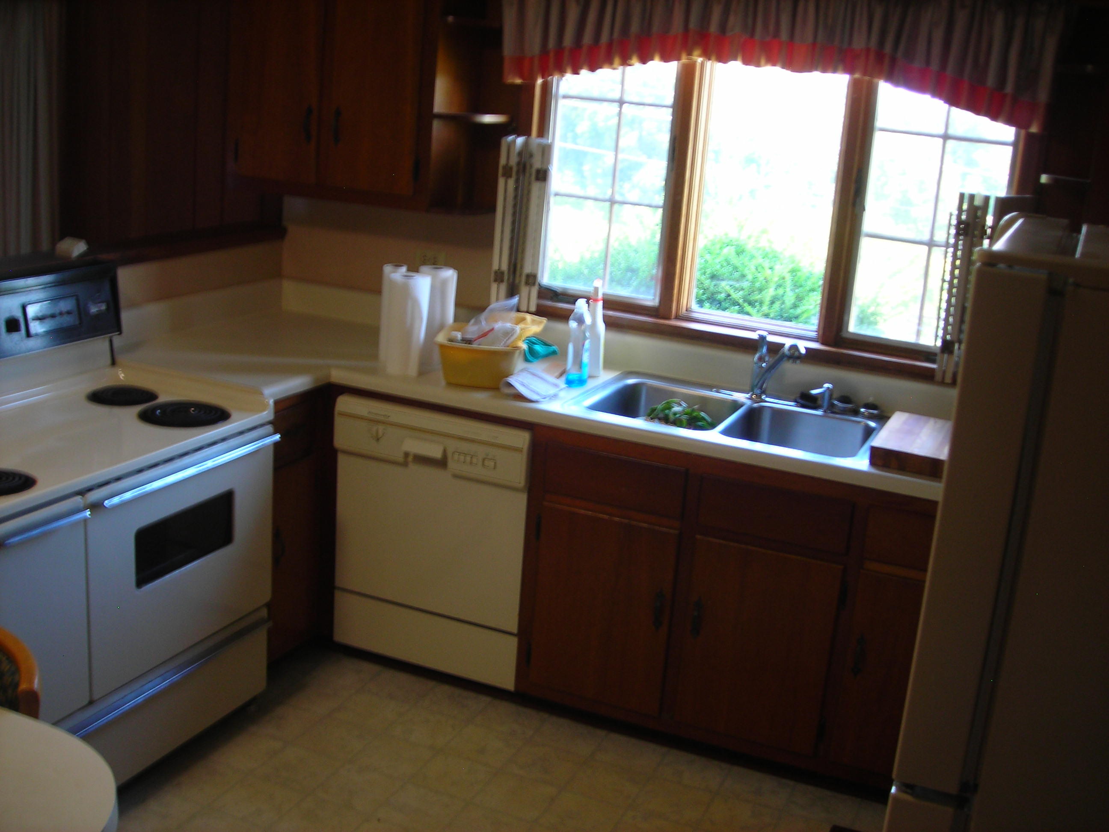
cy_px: 416
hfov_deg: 49.0
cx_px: 554
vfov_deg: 37.7
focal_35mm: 38
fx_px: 1217
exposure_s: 1/9.6
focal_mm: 6.3
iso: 50
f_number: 3.2
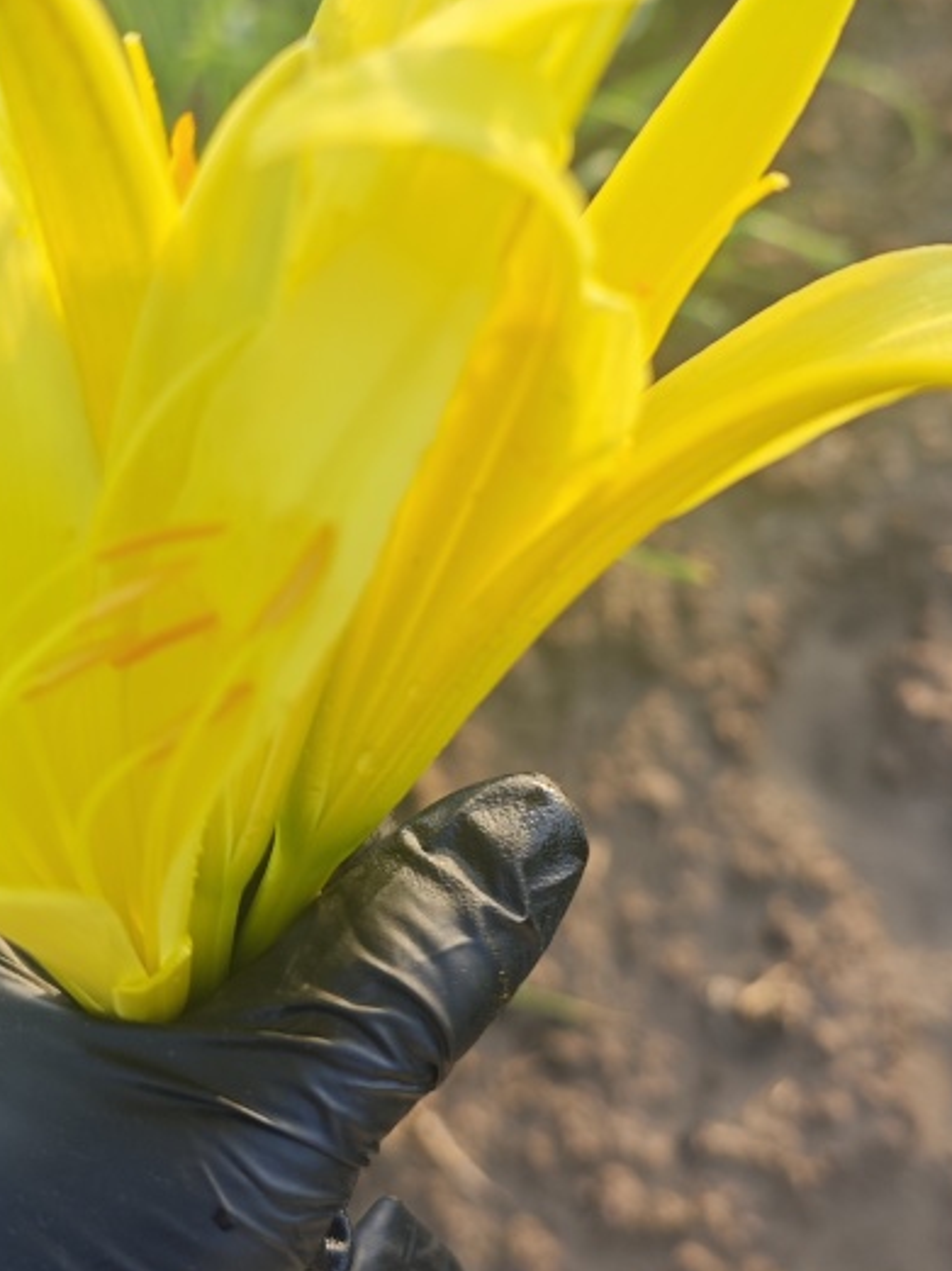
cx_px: 514
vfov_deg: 40.2
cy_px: 491
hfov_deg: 30.8
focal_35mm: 47
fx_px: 1725
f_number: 1.9
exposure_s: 1/241
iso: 50
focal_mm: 8.7
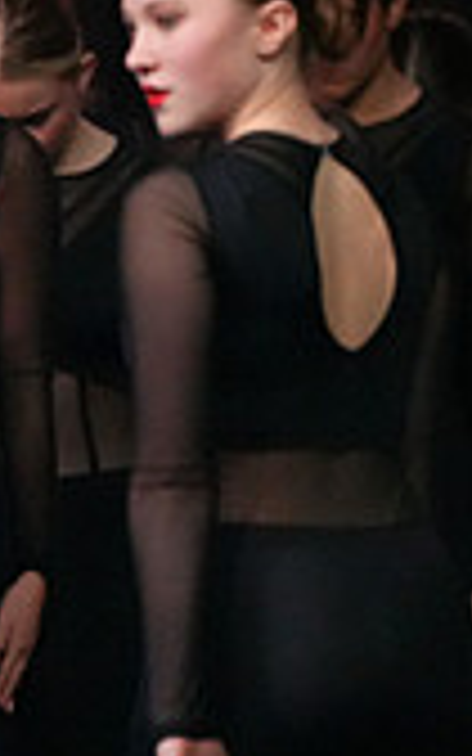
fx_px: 21693
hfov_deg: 1.2
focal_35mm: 1054
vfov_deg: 2.0
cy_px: 434
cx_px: -814
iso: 16000
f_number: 3.5
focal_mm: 300
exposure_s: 1/1250
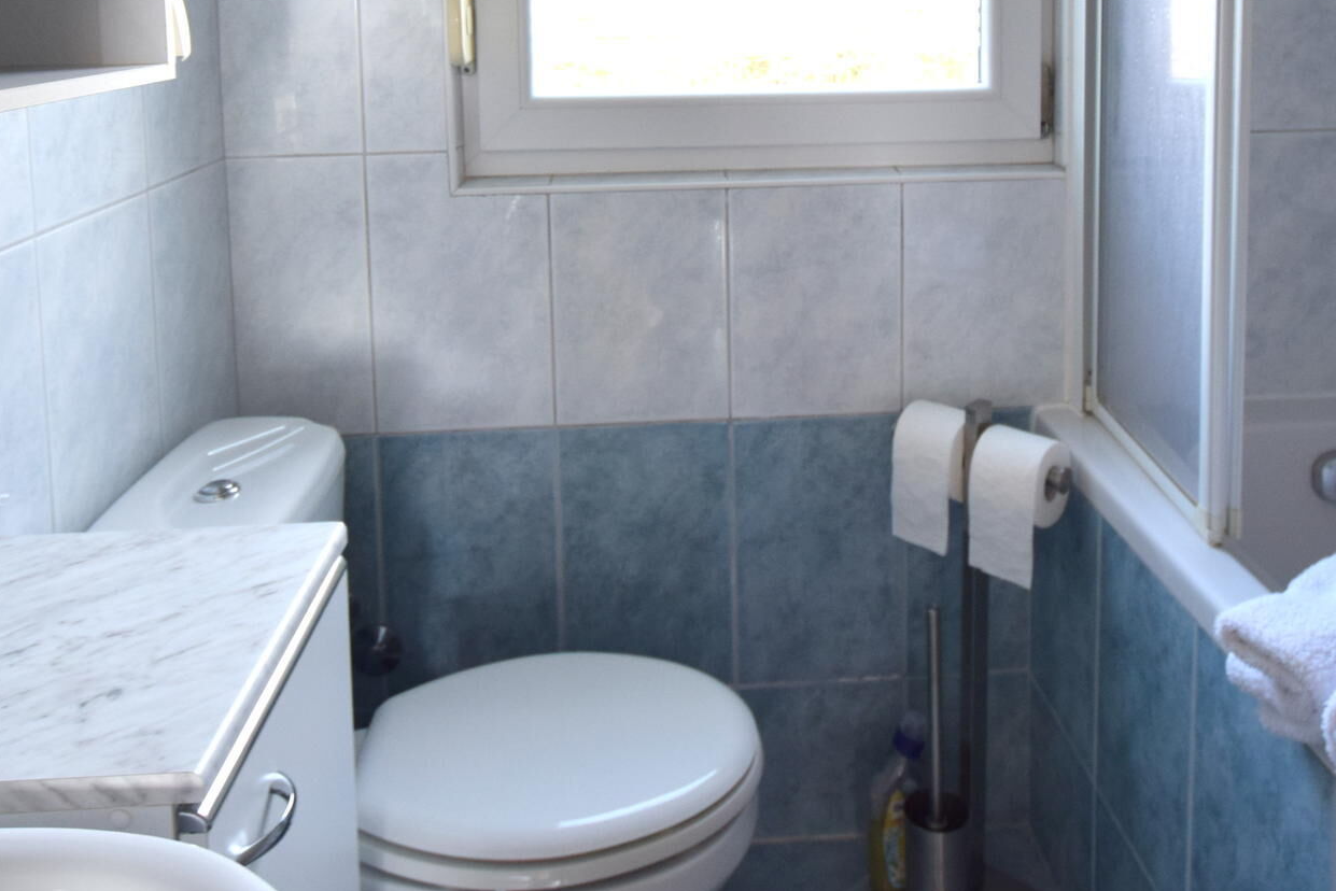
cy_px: 53
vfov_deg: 40.7
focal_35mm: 29
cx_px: 716
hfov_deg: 63.6
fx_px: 1076
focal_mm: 10
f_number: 4.5
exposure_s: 1/80
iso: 400
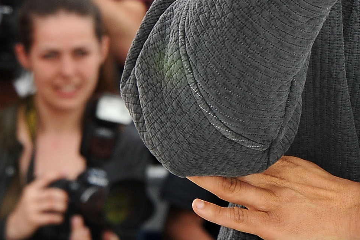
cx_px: 370
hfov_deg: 6.8
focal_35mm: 303
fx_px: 3029
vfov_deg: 4.5
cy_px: -90
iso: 400
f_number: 7.1
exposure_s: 1/320
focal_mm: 98
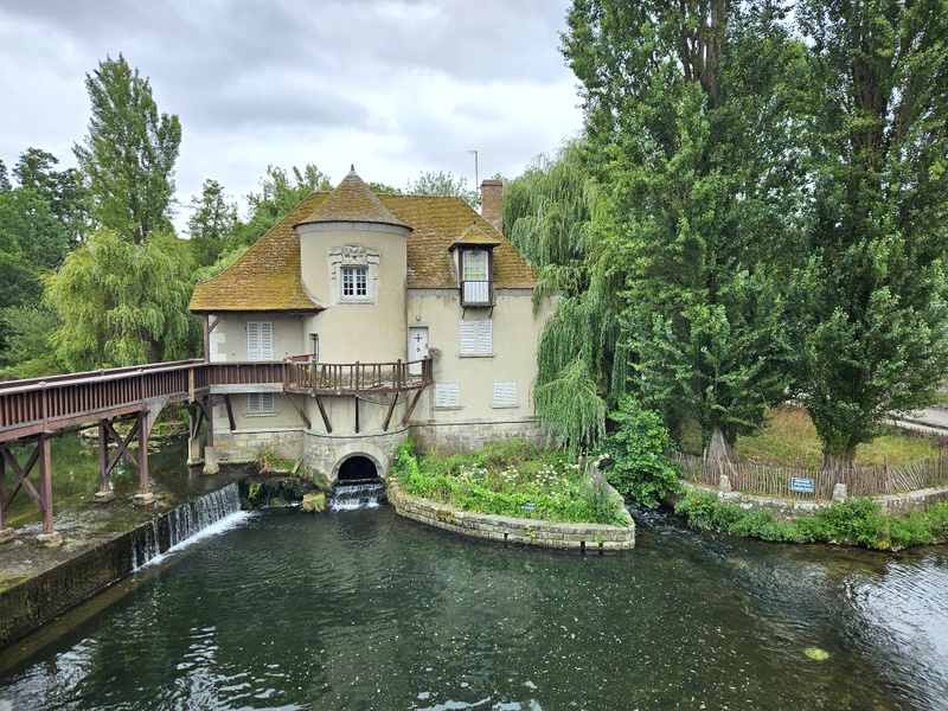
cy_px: 356
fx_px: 630
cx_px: 474
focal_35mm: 23
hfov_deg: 73.9
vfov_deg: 58.9
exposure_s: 1/277
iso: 25
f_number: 1.8
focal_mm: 5.4
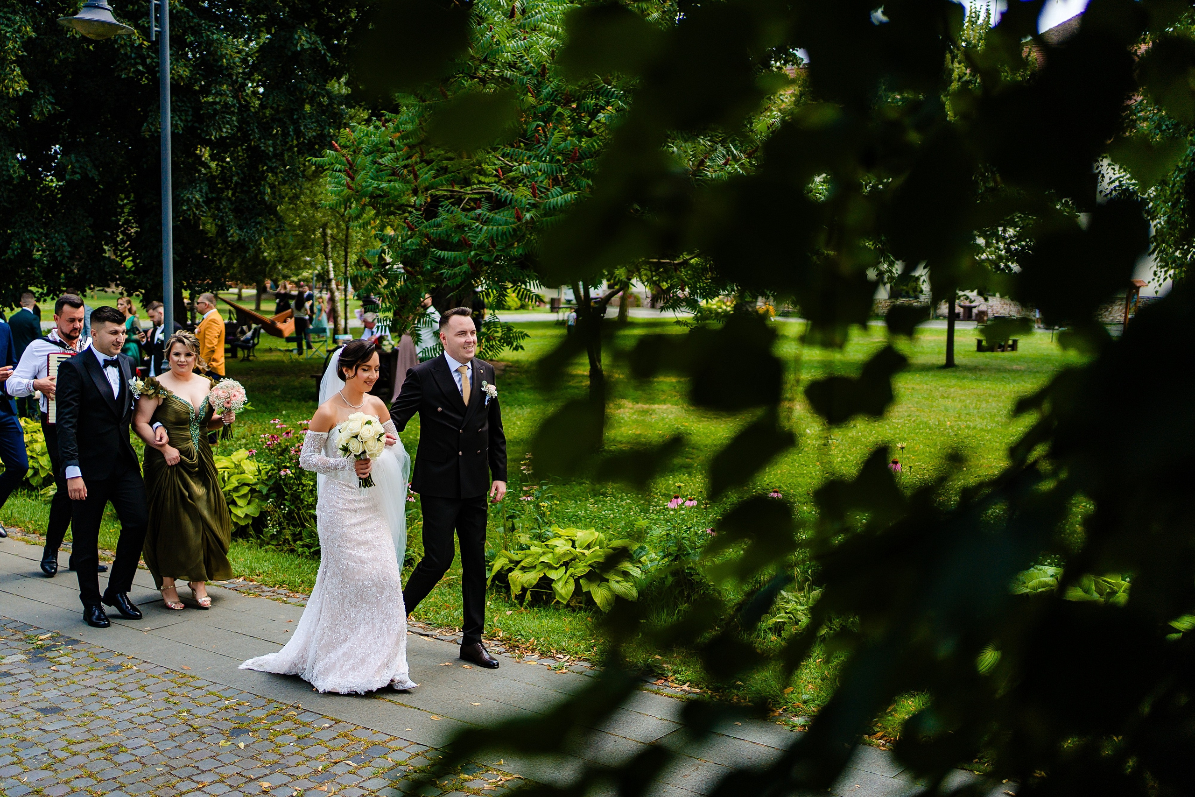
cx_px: 598
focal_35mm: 35
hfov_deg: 54.4
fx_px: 1162
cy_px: 398
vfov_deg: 37.9
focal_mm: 35
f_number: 1.8
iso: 200
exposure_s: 1/2500
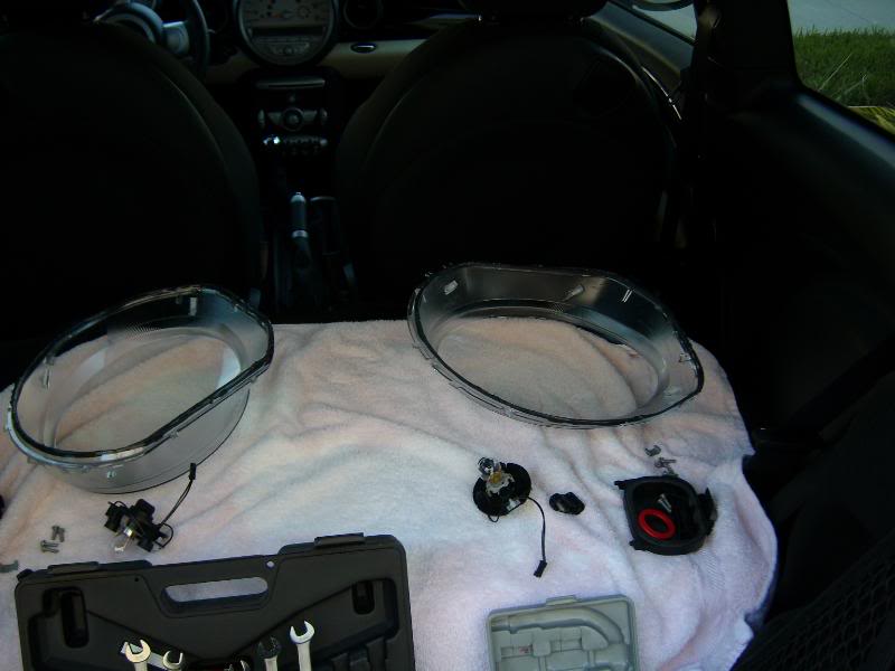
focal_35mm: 35
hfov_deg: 52.6
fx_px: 905
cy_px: 336
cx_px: 448
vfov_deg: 40.7
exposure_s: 1/60
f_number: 2.8
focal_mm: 5.8
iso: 50
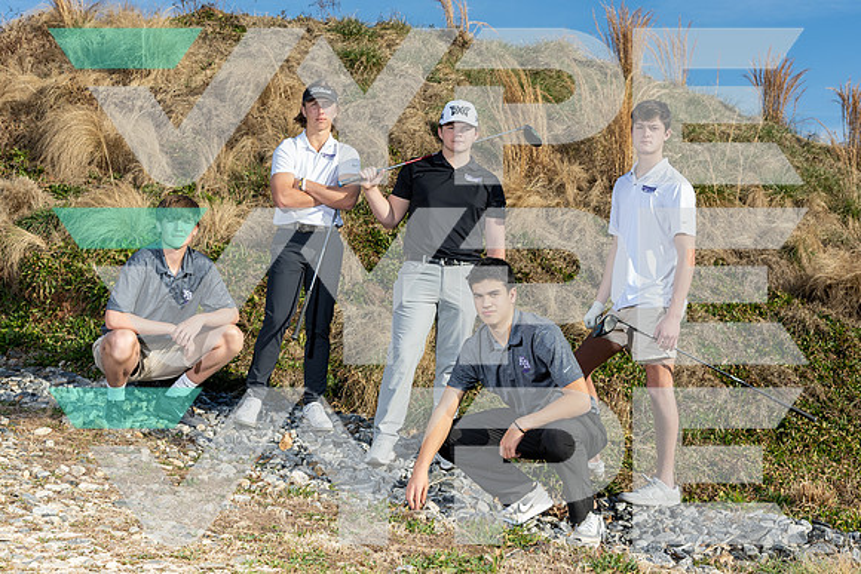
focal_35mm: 50
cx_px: 430
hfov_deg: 39.6
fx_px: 1196
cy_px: 287
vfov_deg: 27.0
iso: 64
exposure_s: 1/200
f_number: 8
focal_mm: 50
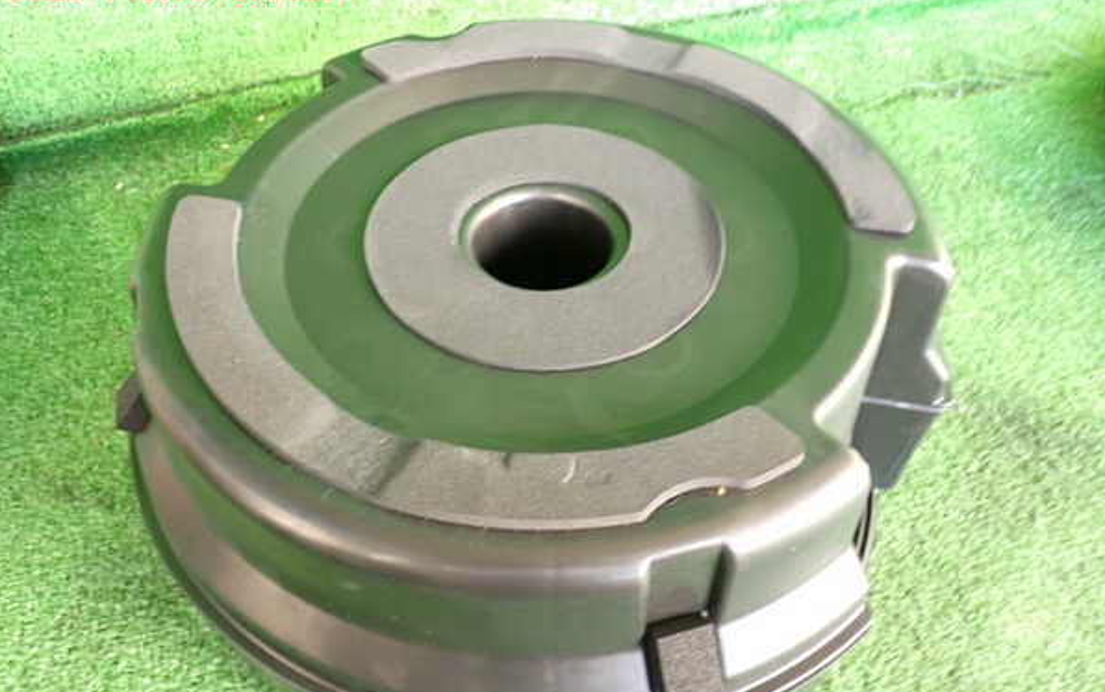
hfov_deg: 59.6
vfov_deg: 39.4
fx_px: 964
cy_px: 380
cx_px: 551
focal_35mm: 32
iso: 250
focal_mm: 5.4
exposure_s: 1/30
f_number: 2.3
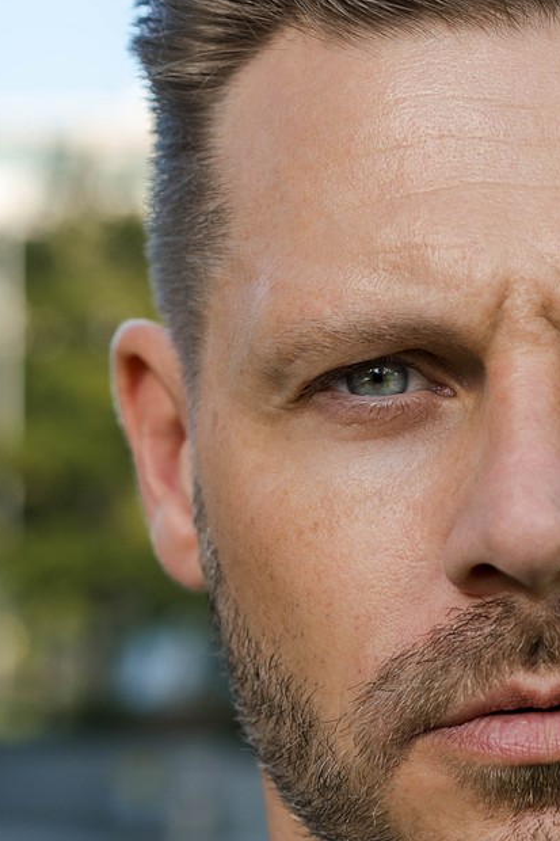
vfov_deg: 16.9
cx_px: 516
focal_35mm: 121
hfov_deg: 11.2
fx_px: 2825
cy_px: 579
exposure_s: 1/500
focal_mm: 50
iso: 100
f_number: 4
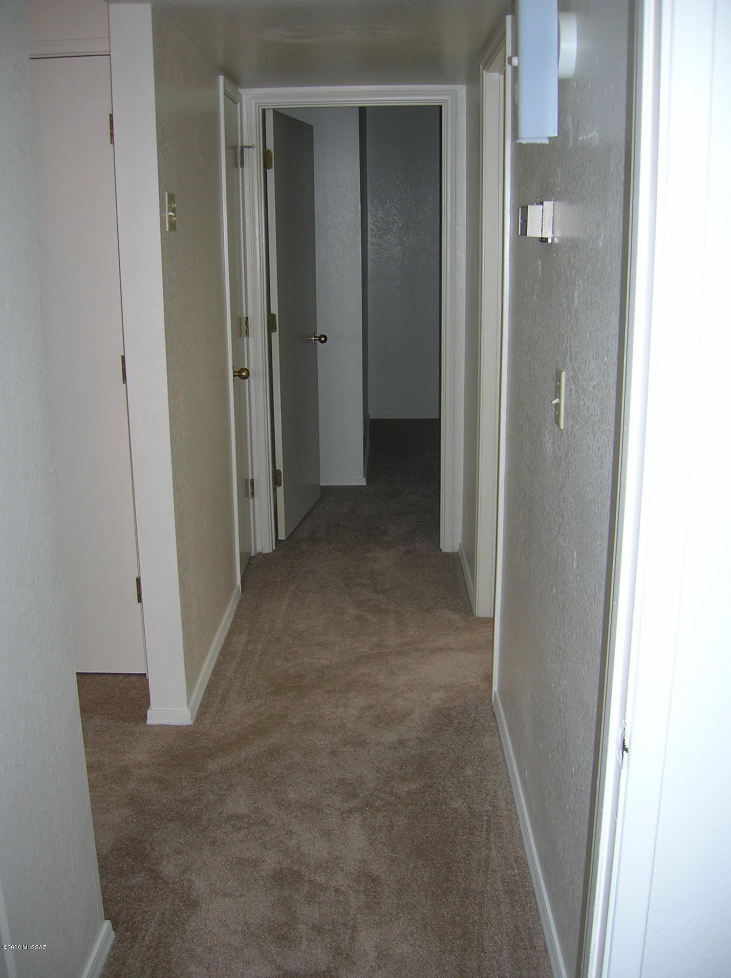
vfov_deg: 54.0
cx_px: 366
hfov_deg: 41.7
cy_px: 489
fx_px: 959
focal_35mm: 34
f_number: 2.9
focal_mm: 5.7
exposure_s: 1/60.1
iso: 56
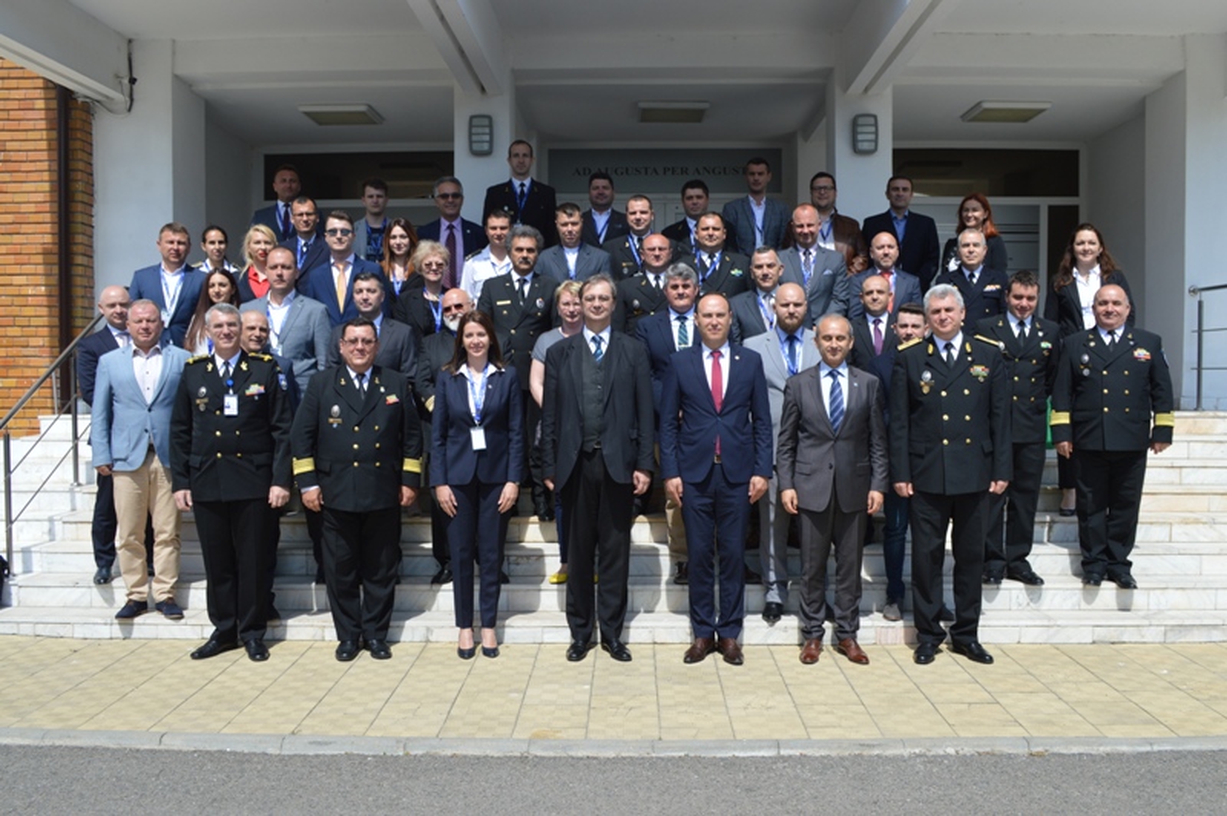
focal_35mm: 33
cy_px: 408
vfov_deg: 39.9
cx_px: 614
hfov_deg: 57.3
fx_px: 1124
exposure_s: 1/250
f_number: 7.1
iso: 100
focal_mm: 22
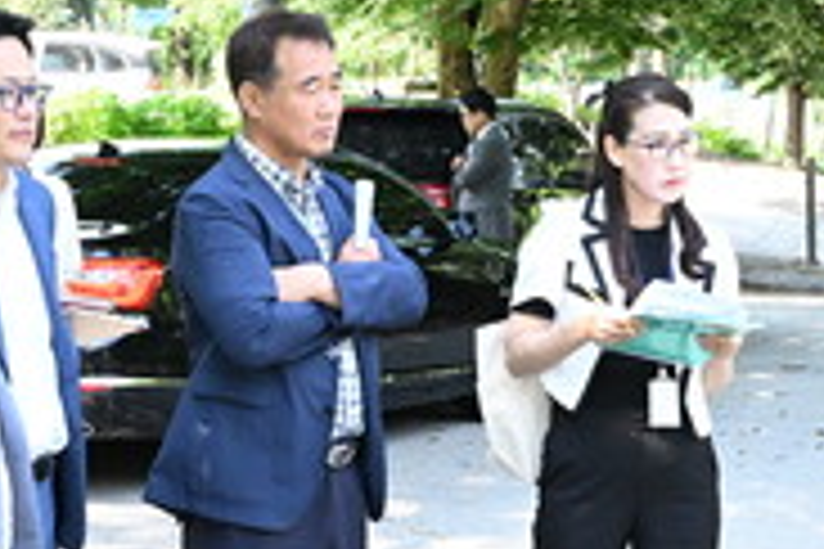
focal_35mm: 115
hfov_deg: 17.8
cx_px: 432
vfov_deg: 11.9
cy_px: 302
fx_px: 2632
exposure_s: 1/250
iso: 1600
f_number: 8
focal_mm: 35
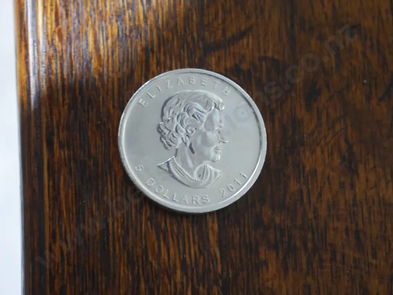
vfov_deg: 17.6
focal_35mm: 84
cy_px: 148
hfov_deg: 23.3
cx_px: 196
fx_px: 954
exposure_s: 1/60
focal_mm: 42
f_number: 5.6
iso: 3200
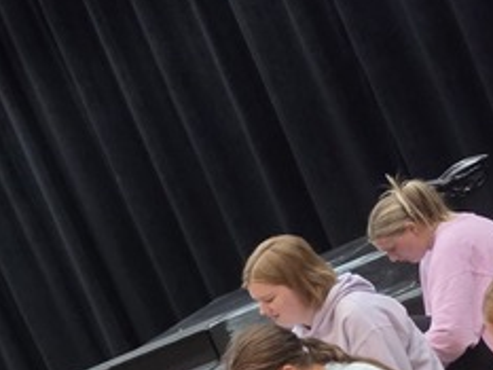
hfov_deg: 17.3
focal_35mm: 101
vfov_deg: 13.4
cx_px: -273
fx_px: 1439
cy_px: 628
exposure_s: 1/120
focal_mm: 6.5
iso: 640
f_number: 1.4
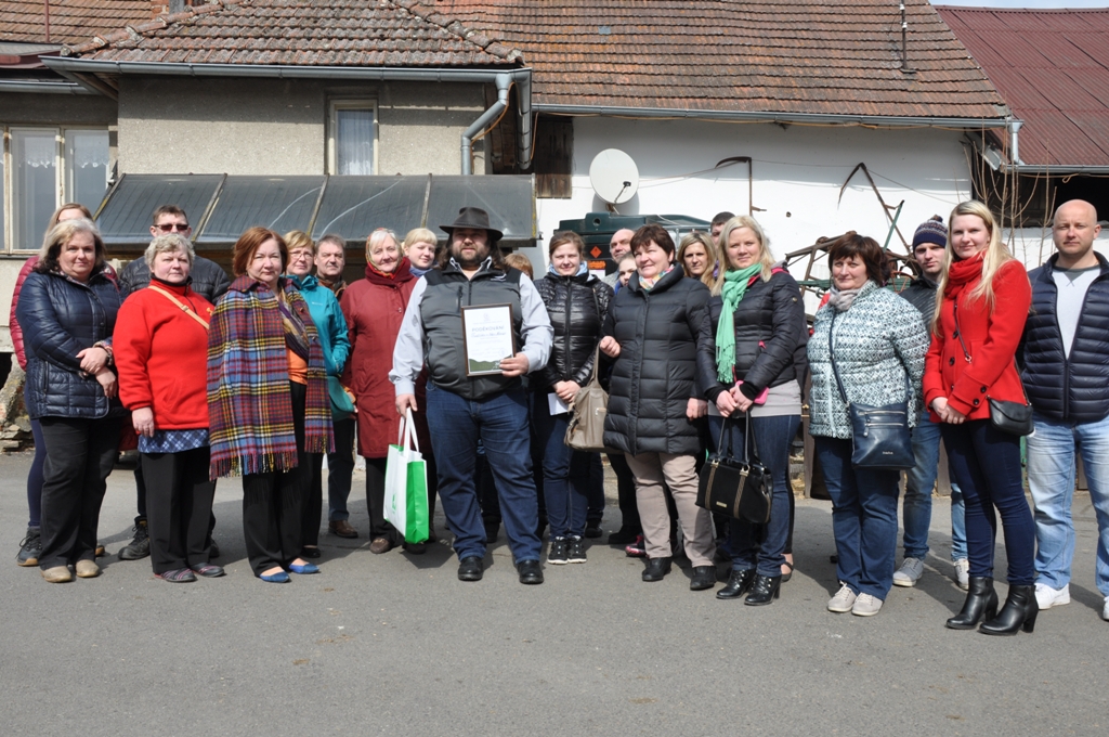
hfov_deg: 62.0
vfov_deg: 43.5
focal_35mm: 30
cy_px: 368
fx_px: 923
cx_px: 554
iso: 200
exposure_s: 1/320
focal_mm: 20
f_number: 9
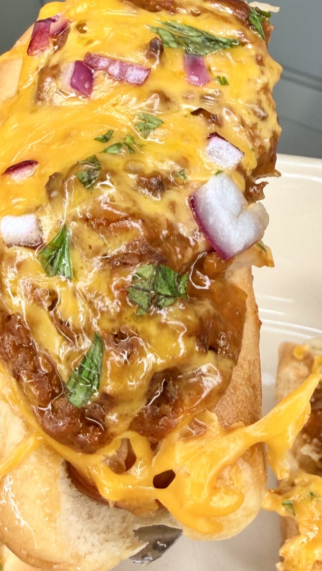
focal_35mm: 44
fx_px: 668
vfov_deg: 46.4
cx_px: 84
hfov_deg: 26.8
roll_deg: +5.8
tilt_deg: -40.1
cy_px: 278
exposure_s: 1/120
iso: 20
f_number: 2.2
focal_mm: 2.22
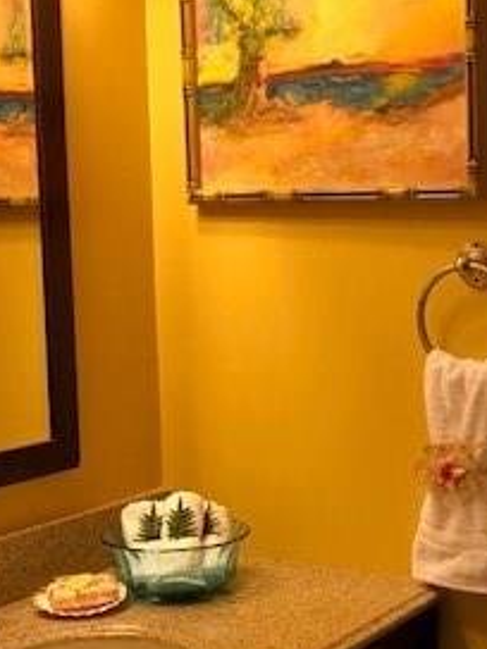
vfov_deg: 29.3
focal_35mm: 66
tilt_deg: -6.8
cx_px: 446
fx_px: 1238
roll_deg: +0.6
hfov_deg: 21.7
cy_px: 372
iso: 40
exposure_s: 1/24
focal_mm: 3.99
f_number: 1.8
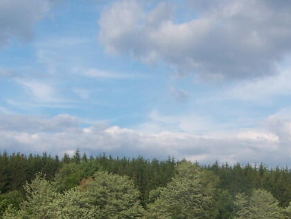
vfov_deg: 15.7
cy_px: 195
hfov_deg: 20.7
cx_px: 249
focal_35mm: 93
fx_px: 782
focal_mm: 6.3
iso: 80
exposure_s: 1/500
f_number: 5.6
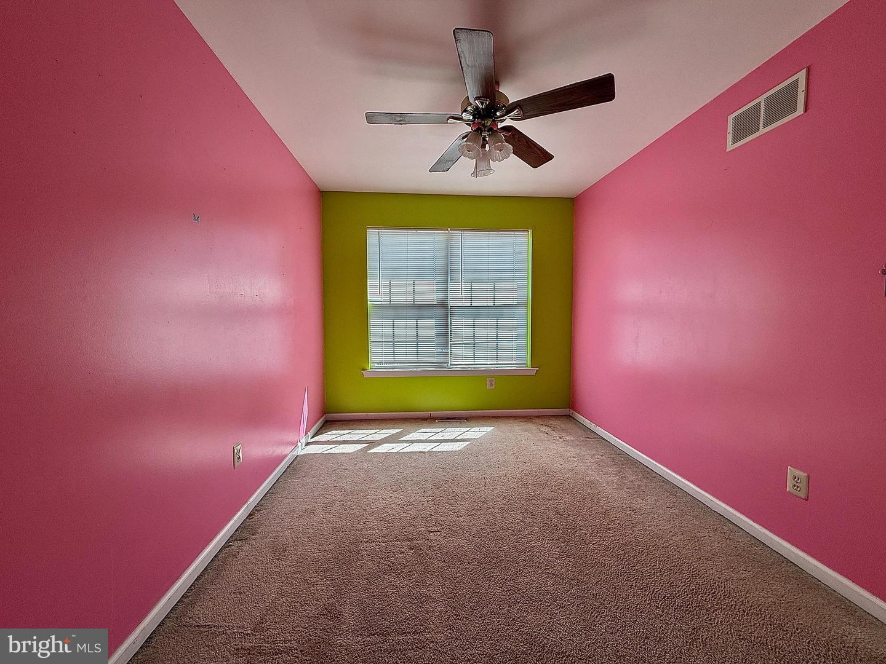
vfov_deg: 85.7
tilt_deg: -3.5
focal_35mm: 14
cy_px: 332
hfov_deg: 102.1
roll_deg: +1.3
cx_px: 443
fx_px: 358
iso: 50
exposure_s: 1/150
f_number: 2.2
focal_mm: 2.22
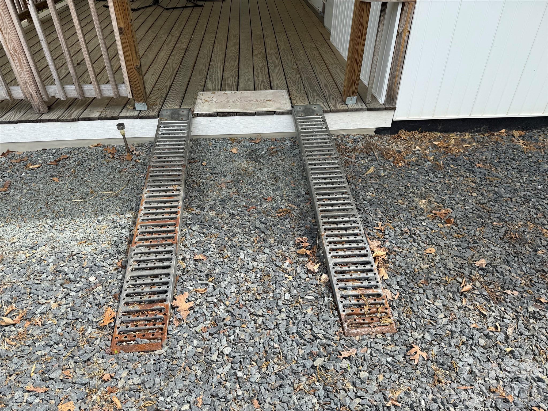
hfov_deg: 71.6
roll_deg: -0.6
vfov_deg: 56.8
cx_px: 274
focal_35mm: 24
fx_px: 380
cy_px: 206
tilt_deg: -36.1
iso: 80
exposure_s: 1/1522
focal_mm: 6.76
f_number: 1.78
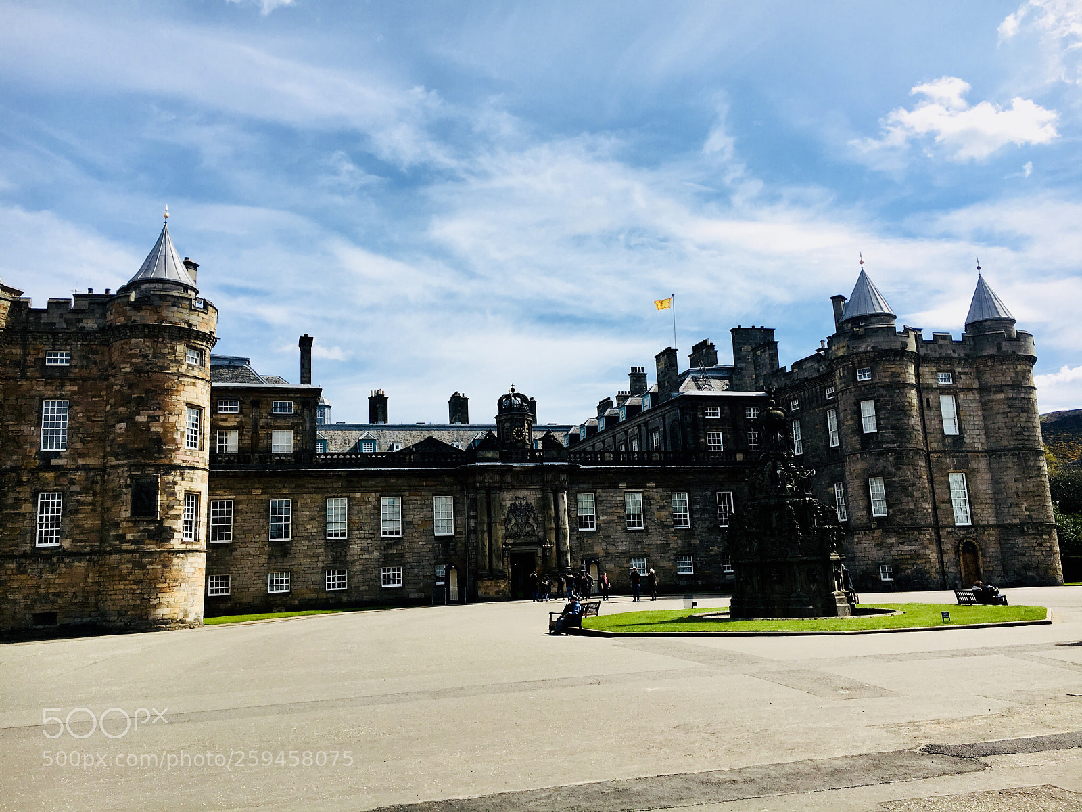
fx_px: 906
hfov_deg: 61.7
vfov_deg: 48.2
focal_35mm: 29
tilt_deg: +10.5
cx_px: 541
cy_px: 406
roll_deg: +2.6
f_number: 2.2
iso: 25
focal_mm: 4.15
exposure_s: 1/2198
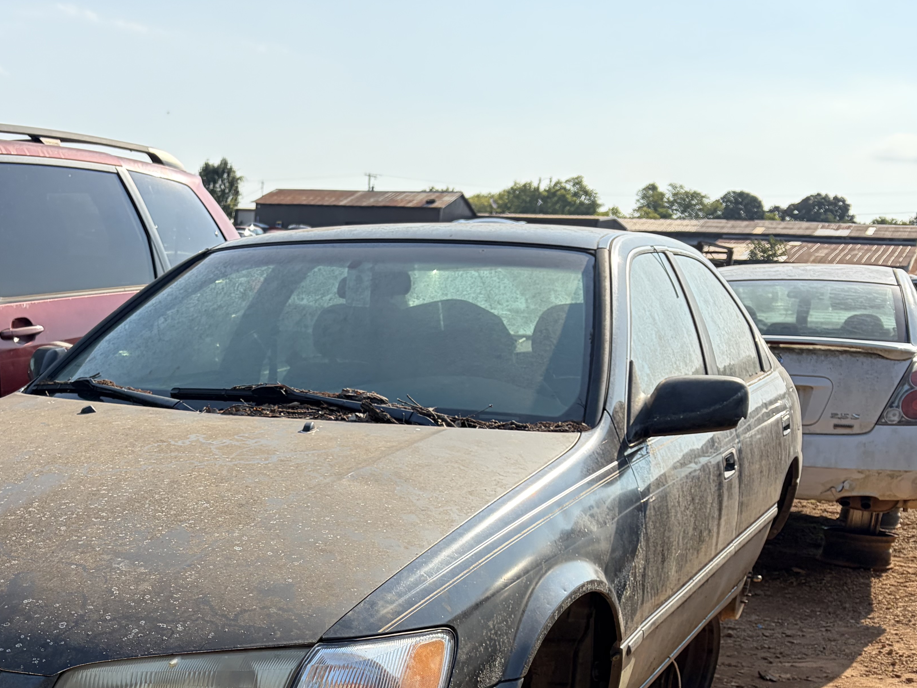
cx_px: 237
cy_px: 600
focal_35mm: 46
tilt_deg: -13.1
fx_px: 1218
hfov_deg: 40.2
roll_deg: -4.5
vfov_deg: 30.3
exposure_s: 1/2538
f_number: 1.6
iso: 64
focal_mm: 5.96
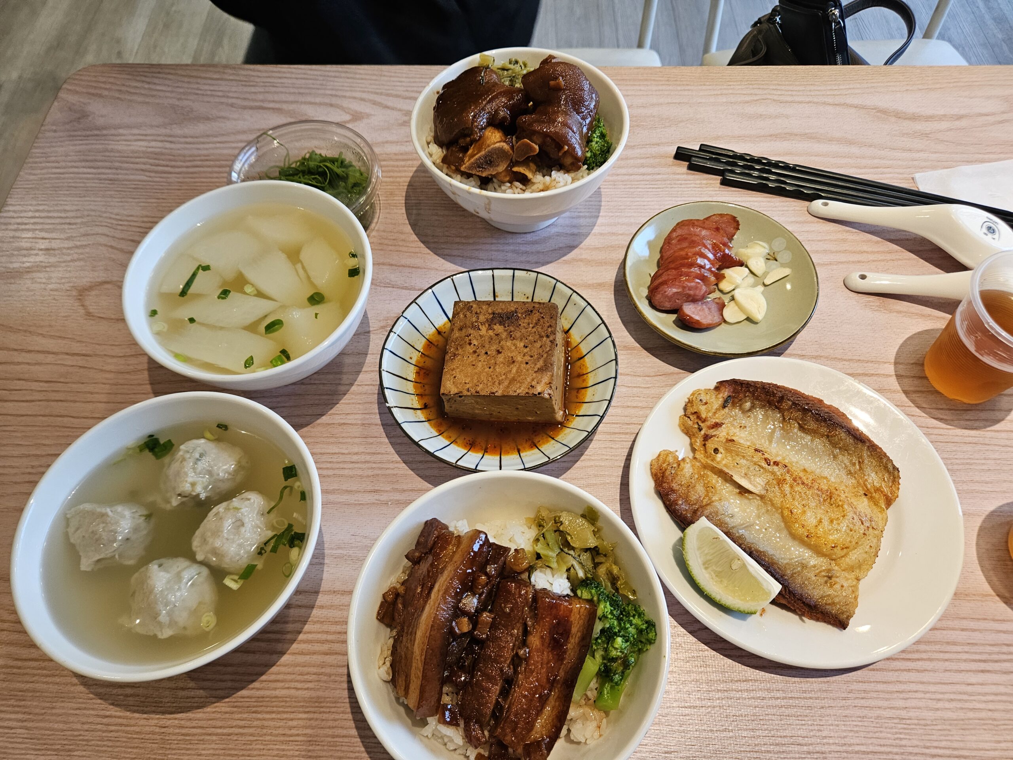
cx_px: 506
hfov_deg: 73.9
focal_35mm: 23
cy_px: 380
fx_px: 673
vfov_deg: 58.9
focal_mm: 5.4
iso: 160
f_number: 1.8
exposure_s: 1/120
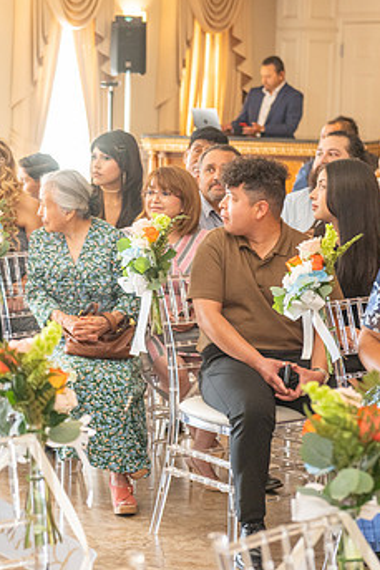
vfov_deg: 17.4
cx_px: -30
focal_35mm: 118
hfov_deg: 11.4
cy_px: 273
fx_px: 1870
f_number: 4.5
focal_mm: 70
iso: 1250
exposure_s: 1/200
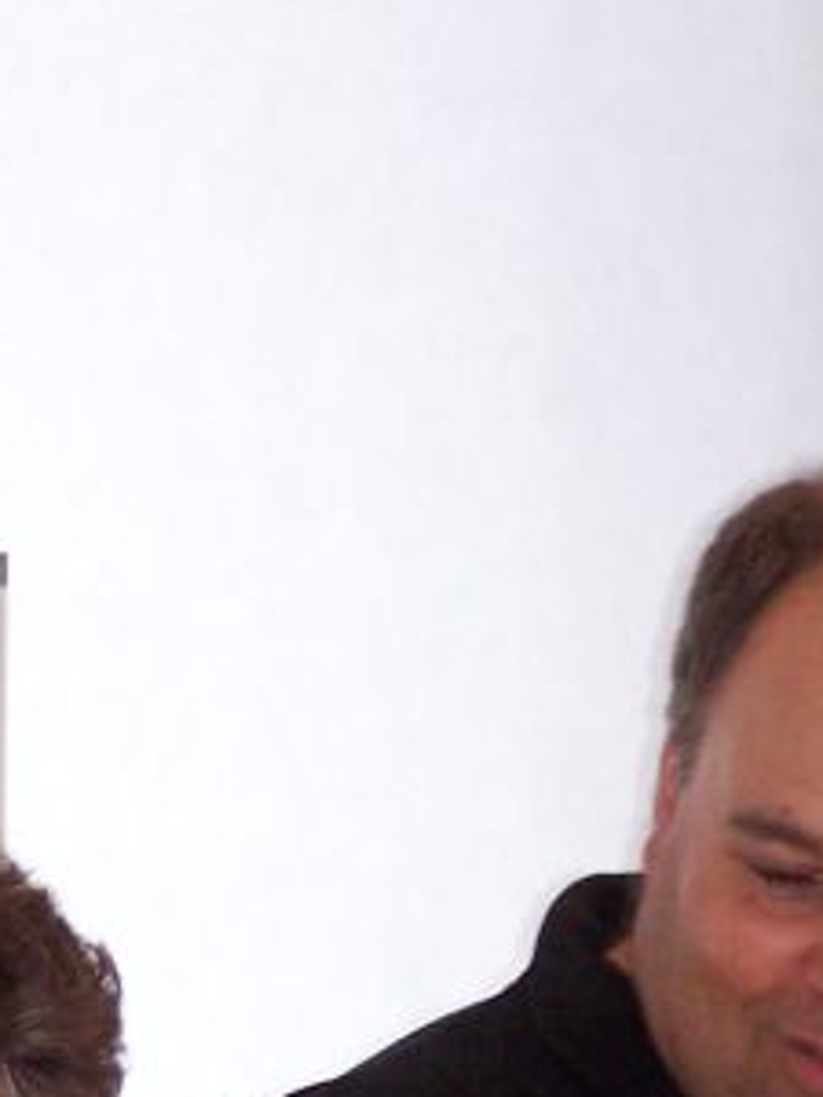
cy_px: 1795
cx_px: 333
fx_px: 12680
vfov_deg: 4.9
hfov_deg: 3.7
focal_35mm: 400
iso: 140
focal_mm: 19.4
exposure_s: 1/90
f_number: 3.2
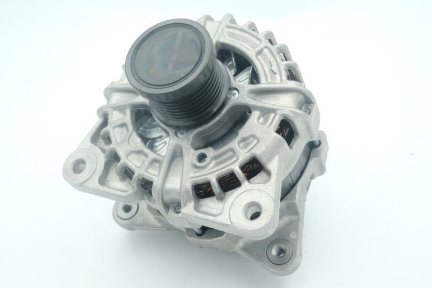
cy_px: 145
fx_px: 540
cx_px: 223
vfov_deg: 29.8
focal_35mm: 45
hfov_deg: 43.6
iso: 200
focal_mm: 28
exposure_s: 1/20
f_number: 11
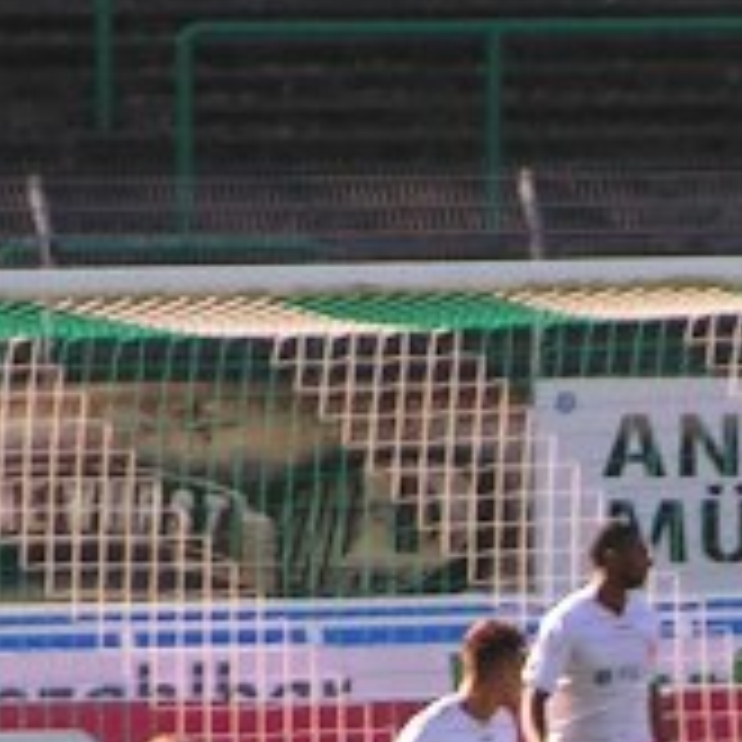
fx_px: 29489
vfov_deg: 1.4
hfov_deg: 1.4
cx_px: 715
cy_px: 643
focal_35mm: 1216
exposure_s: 1/400
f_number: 3.5
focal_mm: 43.3
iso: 50
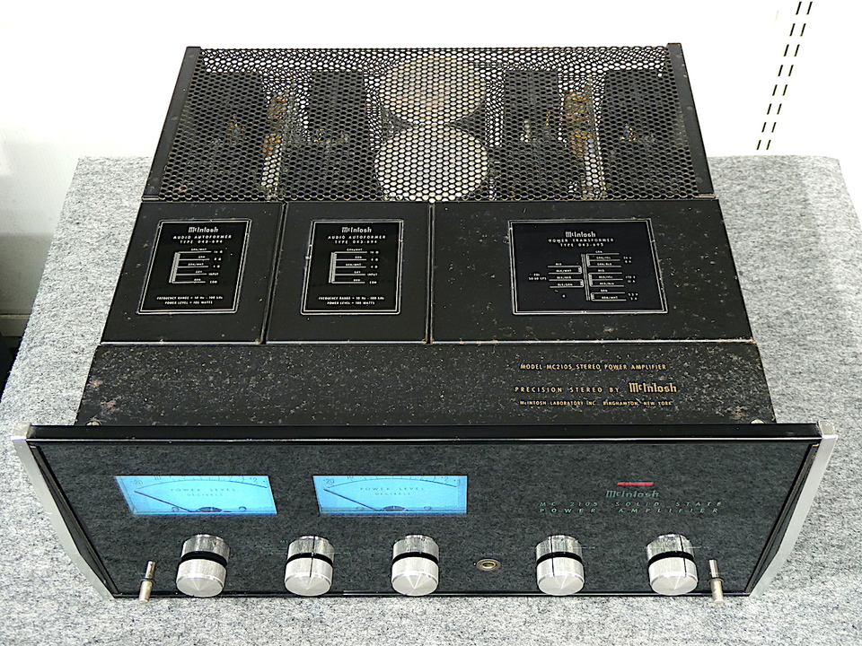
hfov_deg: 46.8
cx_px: 431
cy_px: 323
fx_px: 996
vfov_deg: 36.0
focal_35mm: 40
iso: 200
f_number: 3.8
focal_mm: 7.2
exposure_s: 1/4
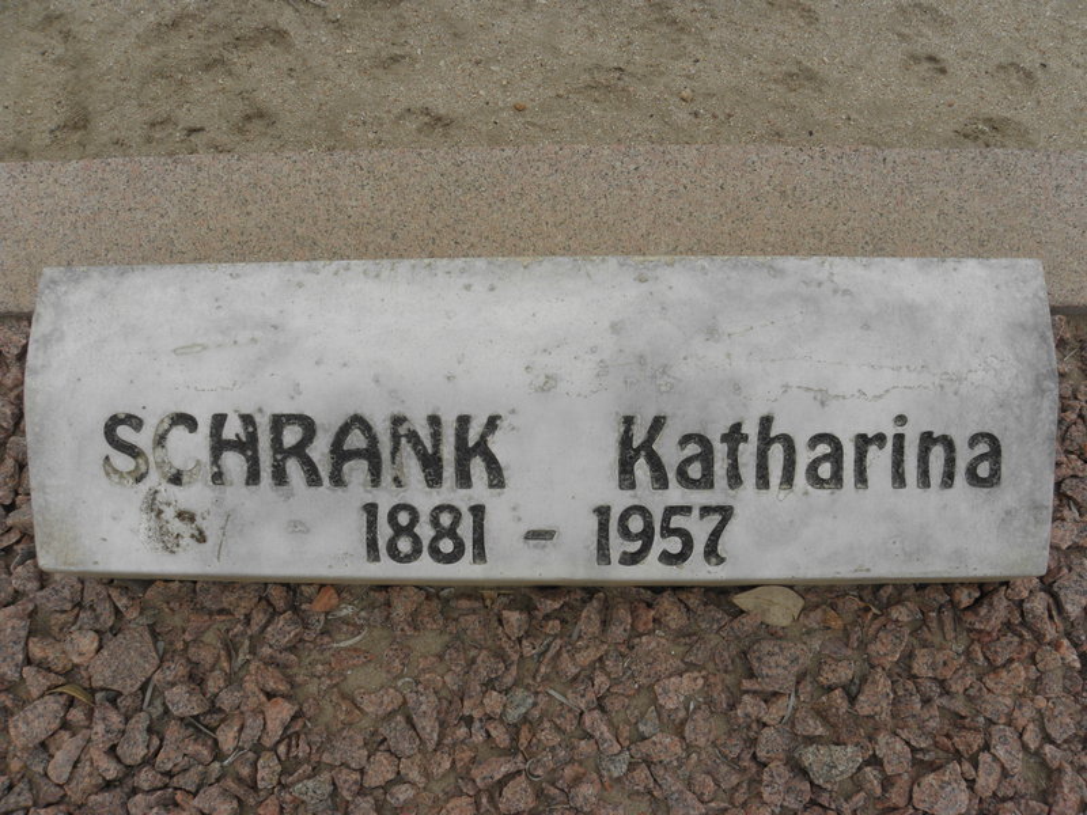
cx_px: 544
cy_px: 408
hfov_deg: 67.3
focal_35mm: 26
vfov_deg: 53.1
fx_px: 816
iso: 64
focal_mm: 4.6
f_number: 5.6
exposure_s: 1/320
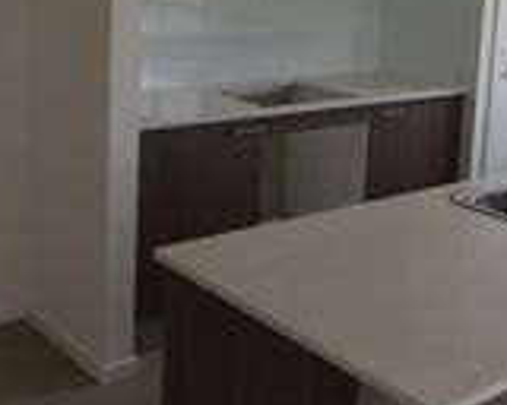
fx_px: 870
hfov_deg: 32.4
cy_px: 71
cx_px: 307
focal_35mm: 58
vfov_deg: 25.7
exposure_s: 1/160
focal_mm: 14
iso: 200
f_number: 6.3
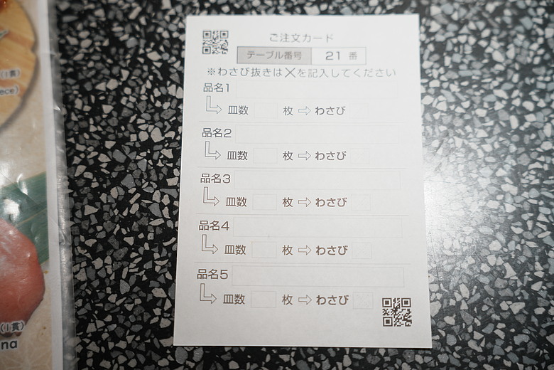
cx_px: 277
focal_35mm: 53
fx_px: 814
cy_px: 185
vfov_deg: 25.6
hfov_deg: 37.6
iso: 125
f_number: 2.8
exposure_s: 1/125
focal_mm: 52.9
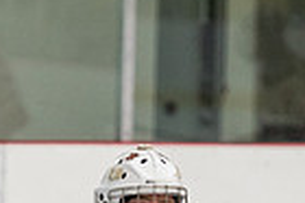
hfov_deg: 2.9
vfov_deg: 1.9
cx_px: 166
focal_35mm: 723
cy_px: 410
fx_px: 6118
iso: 3200
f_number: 3.2
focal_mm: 160
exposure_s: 1/640
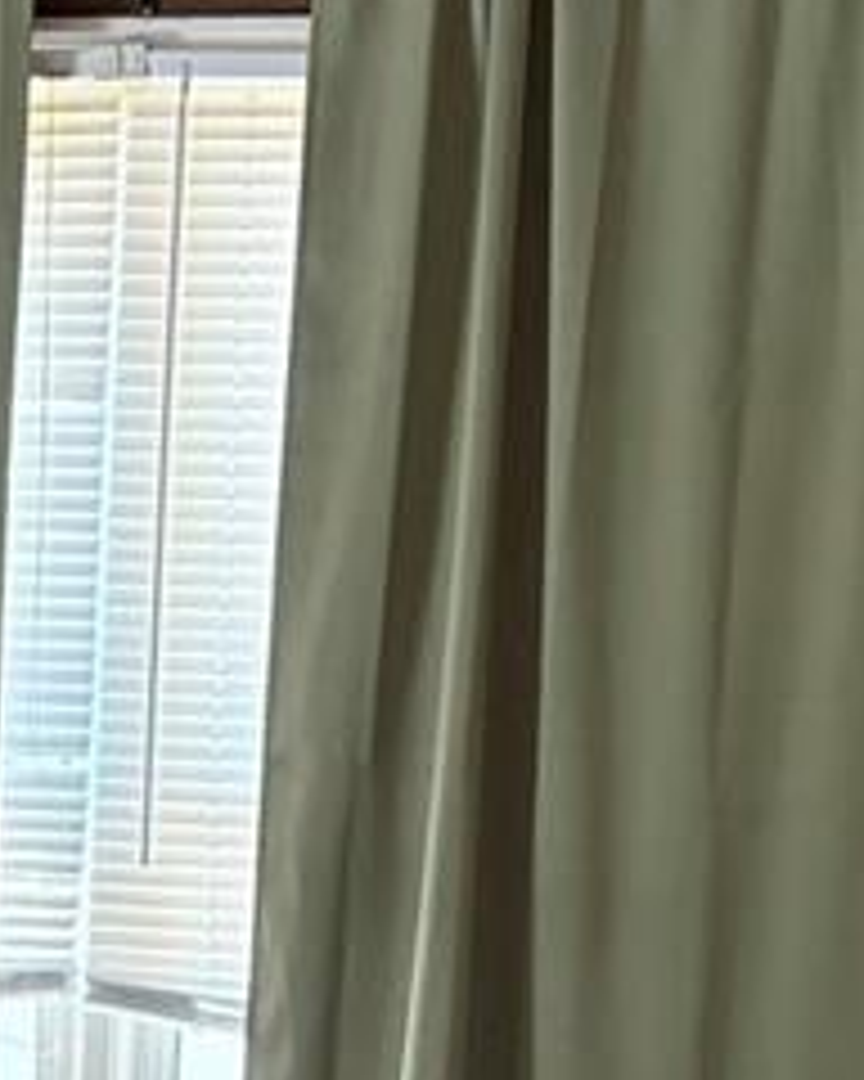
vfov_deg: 14.6
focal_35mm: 127
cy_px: 1377
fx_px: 4059
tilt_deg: -10.0
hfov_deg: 12.1
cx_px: 99
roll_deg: -3.1
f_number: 1.6
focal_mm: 5.96
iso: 400
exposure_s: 1/60
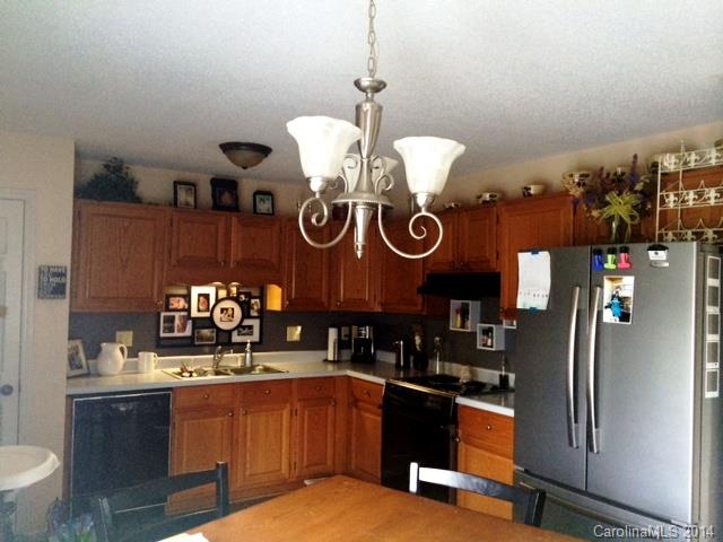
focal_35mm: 30
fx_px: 627
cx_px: 362
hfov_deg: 60.0
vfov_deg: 46.8
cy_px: 271
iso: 200
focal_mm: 4.12
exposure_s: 1/30
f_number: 2.2
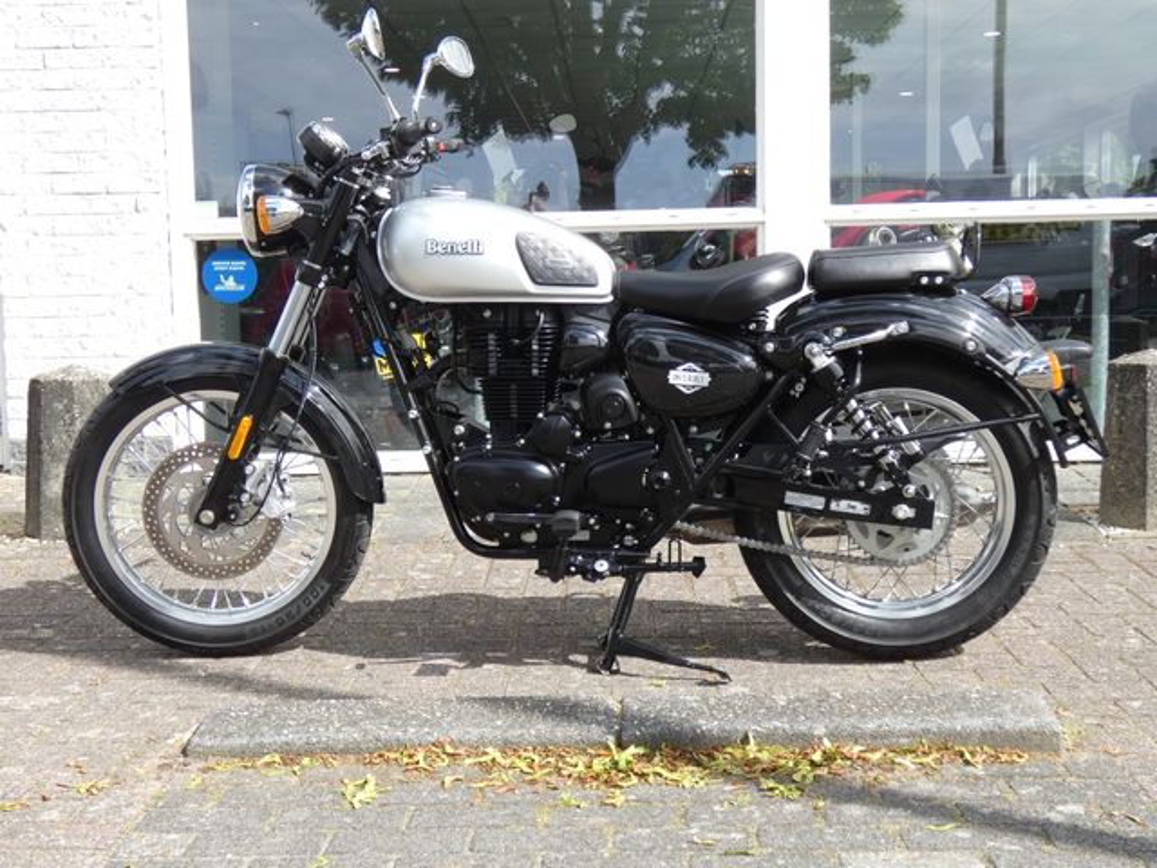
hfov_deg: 39.7
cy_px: 434
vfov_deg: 30.3
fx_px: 1604
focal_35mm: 48
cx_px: 578
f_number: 3.8
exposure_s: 1/320
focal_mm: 8.6
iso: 80
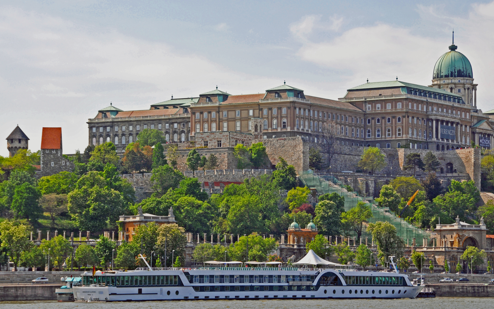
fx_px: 1542
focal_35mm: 115
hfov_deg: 18.2
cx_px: 247
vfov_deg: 11.4
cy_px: 158
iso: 200
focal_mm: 75
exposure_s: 1/400
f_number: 10
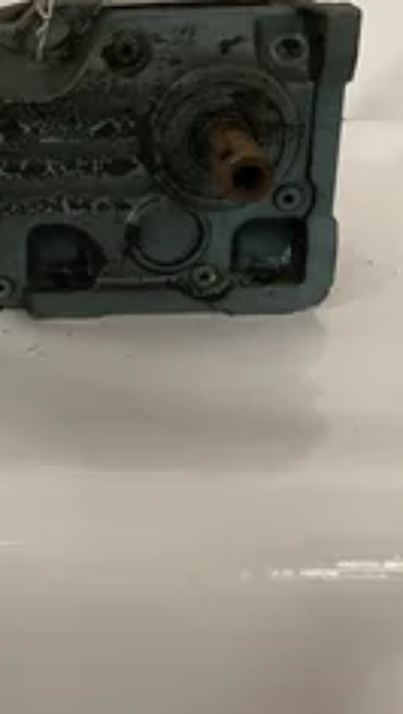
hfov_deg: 23.8
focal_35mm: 48
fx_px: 911
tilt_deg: -19.1
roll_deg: +2.3
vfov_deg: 41.4
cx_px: -3
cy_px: 166
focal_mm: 4.2
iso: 320
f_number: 1.6
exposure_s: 1/60
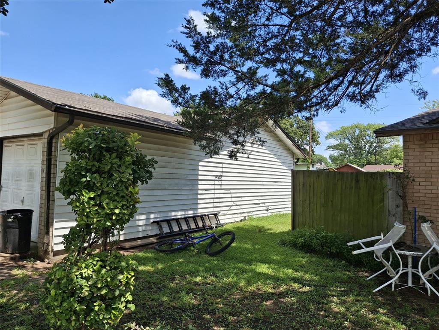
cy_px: 165
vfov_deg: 54.9
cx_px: 220
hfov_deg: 69.4
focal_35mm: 25
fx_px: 317
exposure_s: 1/1869
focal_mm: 4.69
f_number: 1.8
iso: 32
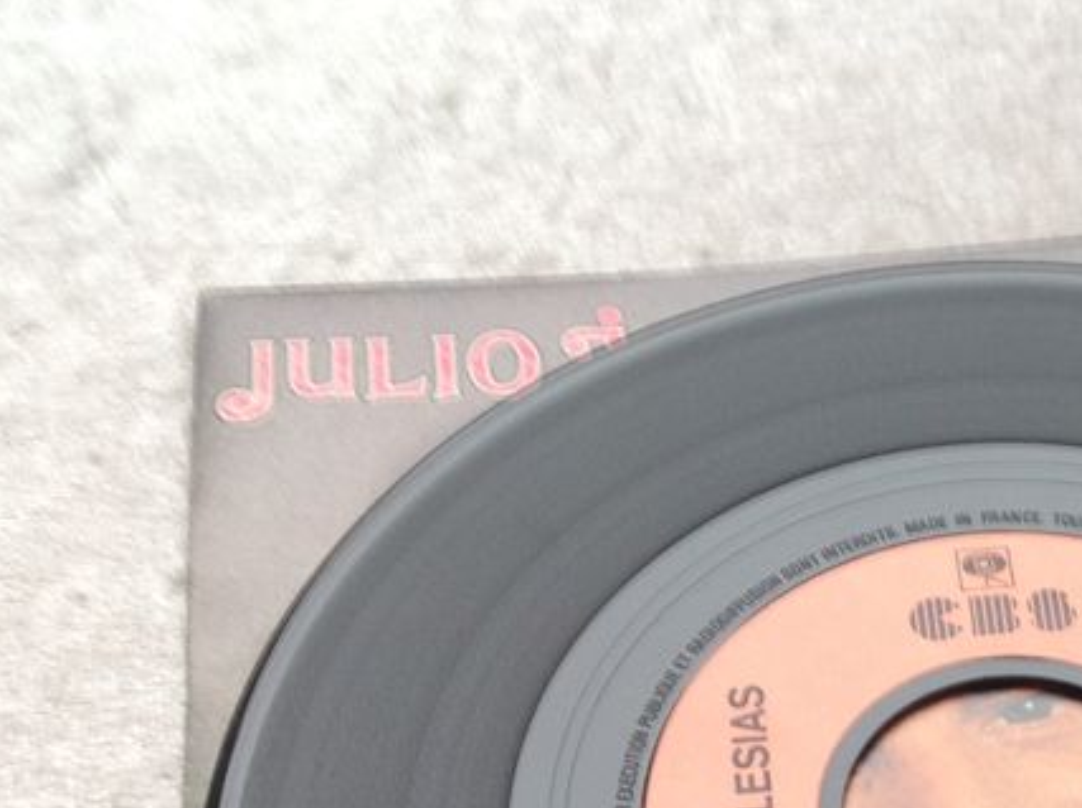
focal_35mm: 82
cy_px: 903
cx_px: 993
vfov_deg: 17.3
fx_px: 2559
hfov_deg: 23.2
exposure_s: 1/17
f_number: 2.4
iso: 50
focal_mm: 4.28
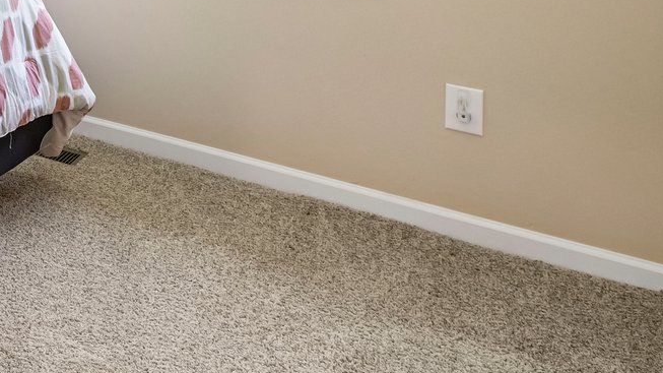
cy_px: -200
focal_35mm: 46
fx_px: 809
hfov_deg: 33.7
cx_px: -179
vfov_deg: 21.4
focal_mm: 14
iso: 400
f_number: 8
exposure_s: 1/15
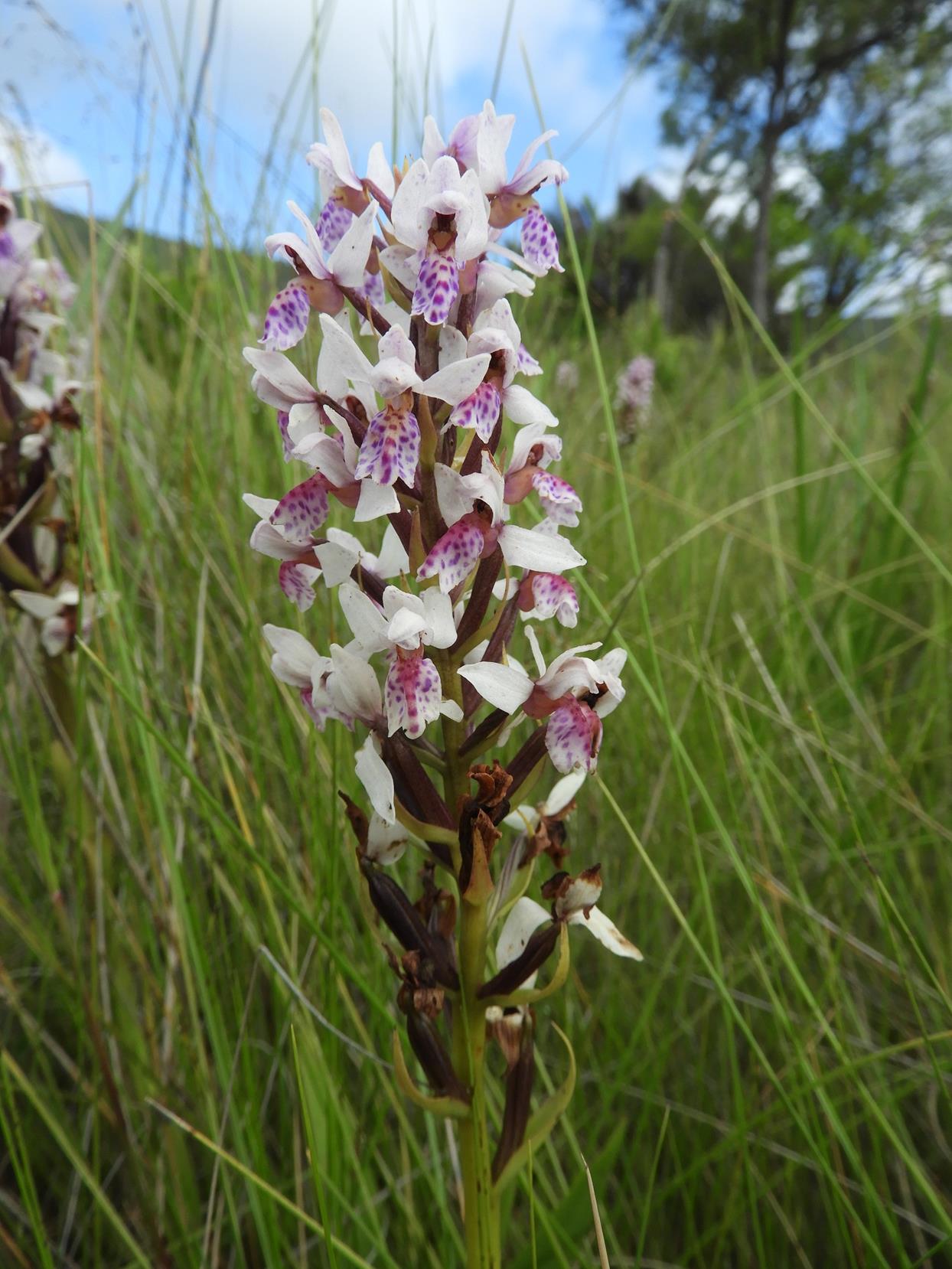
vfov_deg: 71.6
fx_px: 880
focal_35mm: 24
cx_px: 476
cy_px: 634
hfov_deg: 56.8
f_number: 3.3
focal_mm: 4.3
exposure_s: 1/640
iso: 100
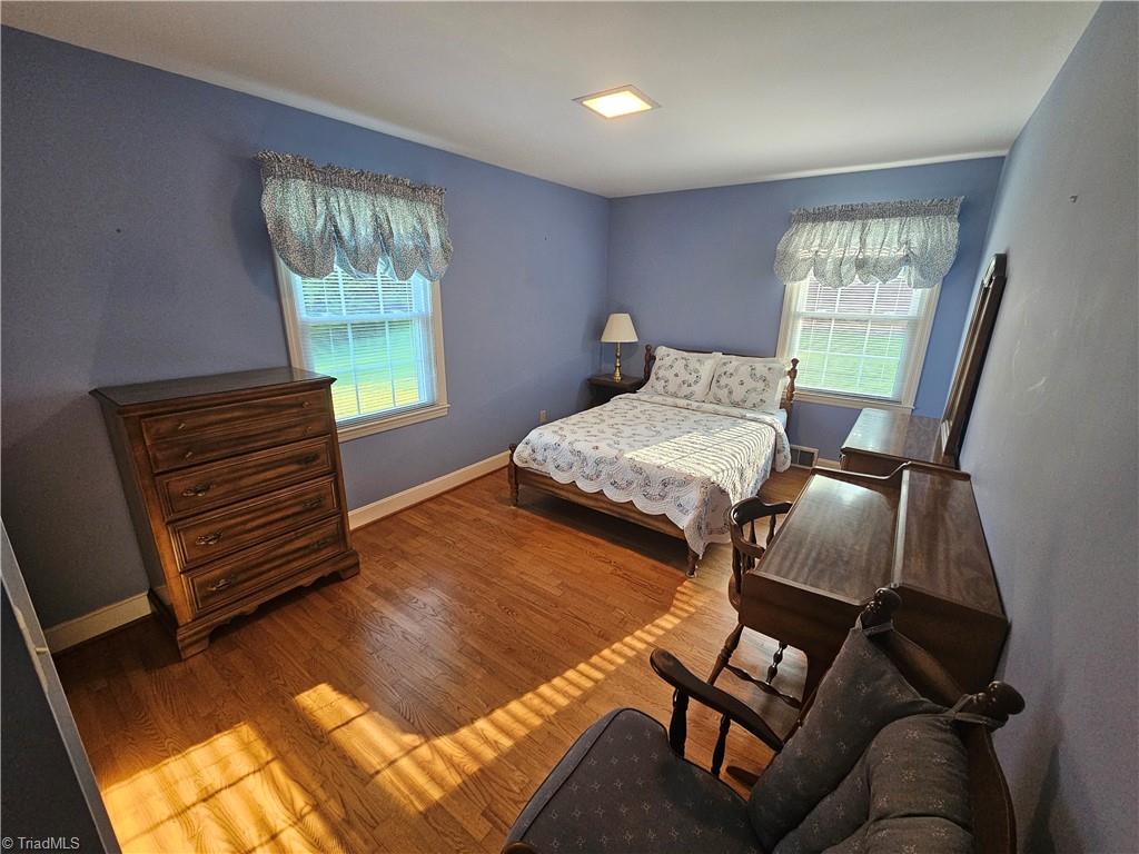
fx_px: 428
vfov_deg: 89.9
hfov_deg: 106.2
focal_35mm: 13
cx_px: 570
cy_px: 427
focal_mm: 2.2
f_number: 2.2
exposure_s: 1/60
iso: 320
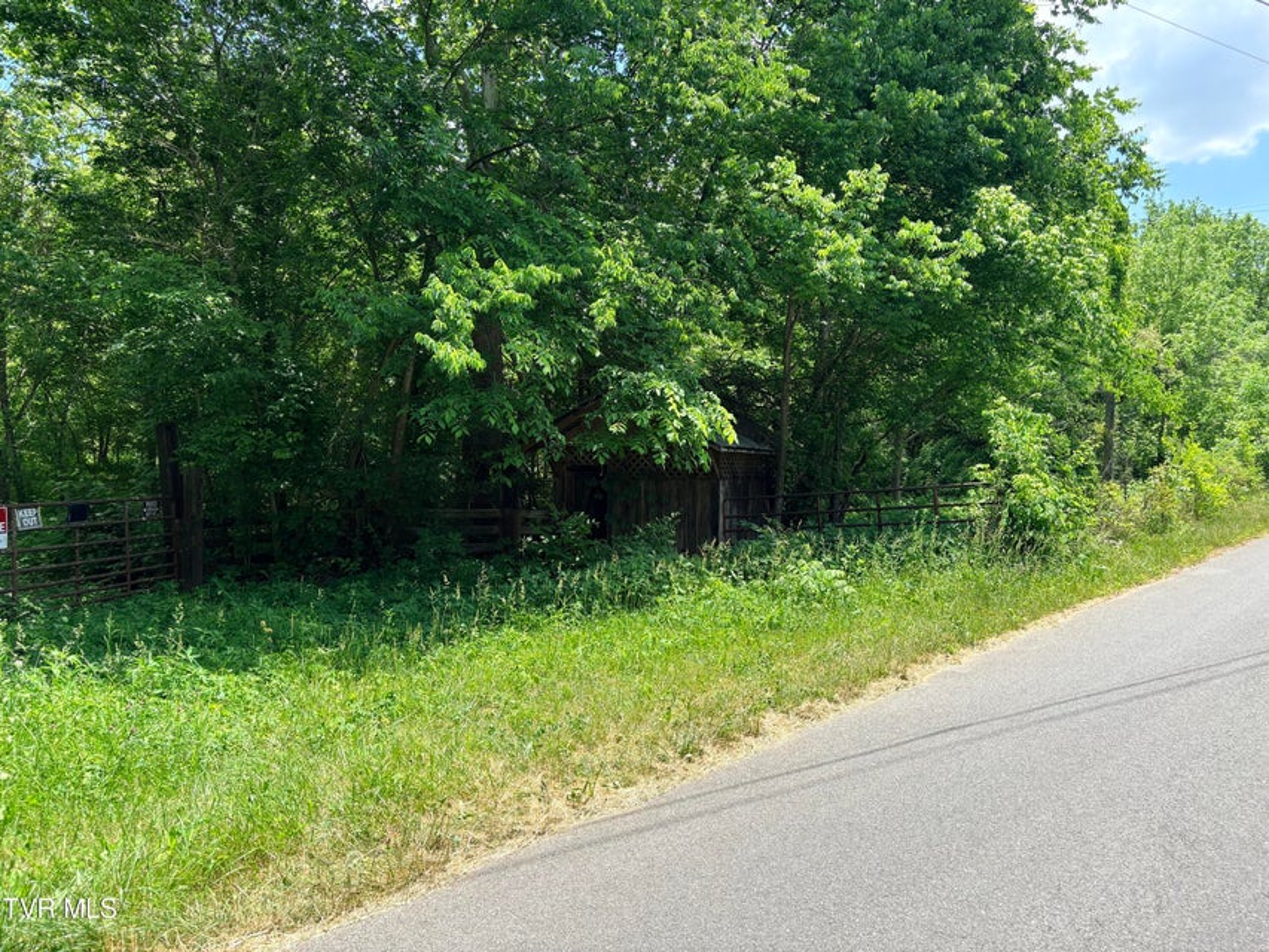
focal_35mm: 26
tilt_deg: -0.2
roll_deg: -0.5
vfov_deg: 53.1
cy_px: 476
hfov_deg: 67.3
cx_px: 634
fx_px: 953
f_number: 1.6
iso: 50
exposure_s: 1/1263
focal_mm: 5.96
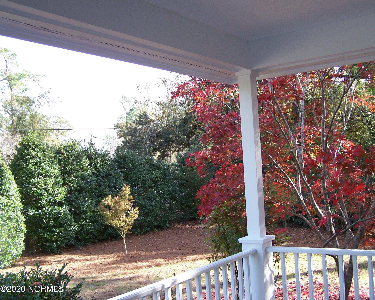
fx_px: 444
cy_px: 150
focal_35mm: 40
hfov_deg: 45.8
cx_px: 202
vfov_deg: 37.3
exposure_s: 1/125
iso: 80
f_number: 2.8
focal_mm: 6.3
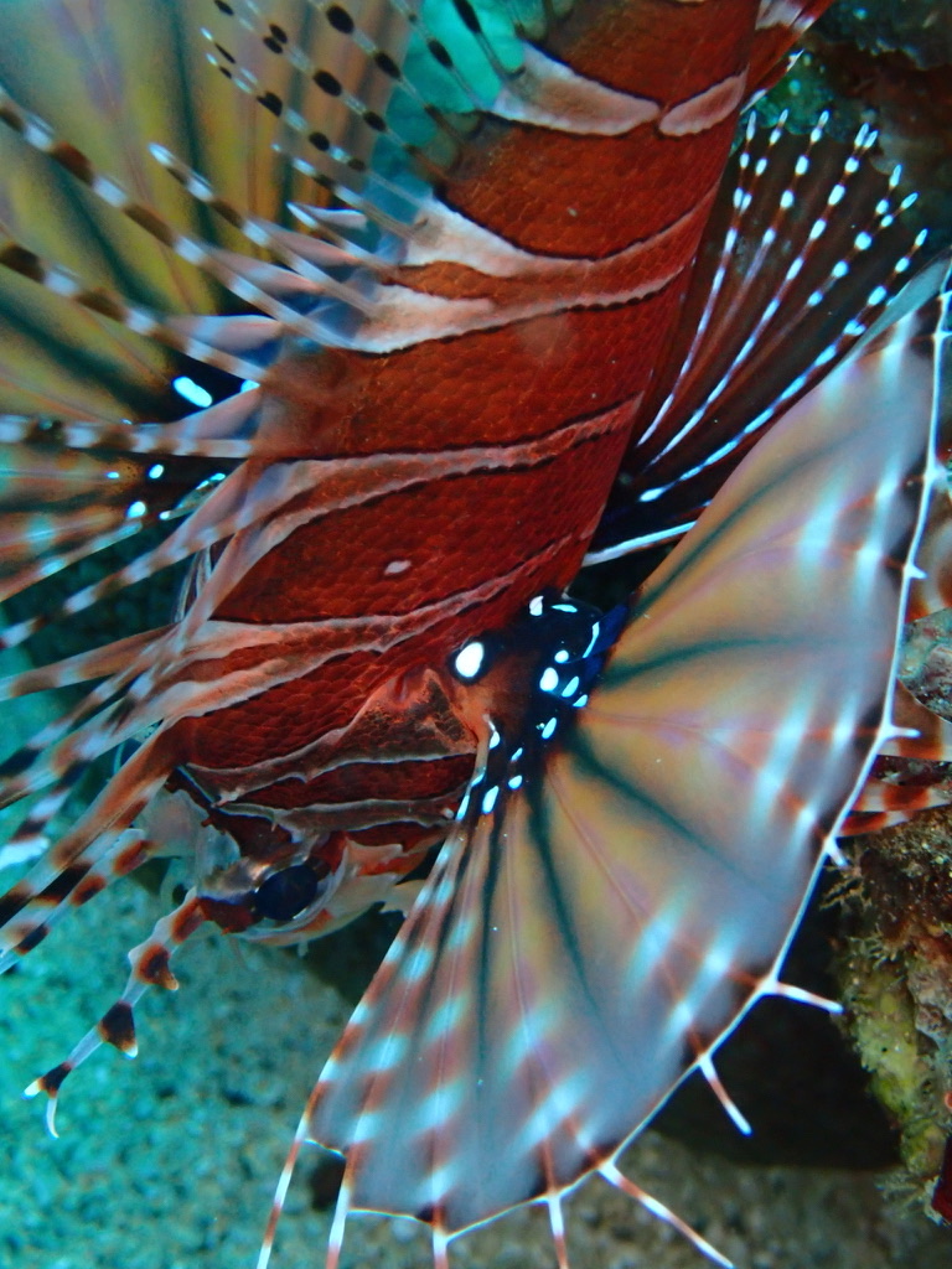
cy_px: 634
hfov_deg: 14.8
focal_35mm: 100
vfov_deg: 19.6
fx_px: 3667
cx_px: 476
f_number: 6.3
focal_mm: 18
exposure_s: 1/200
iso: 640
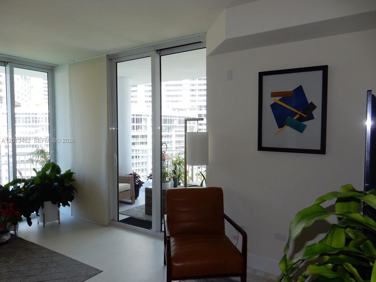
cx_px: 188
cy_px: 141
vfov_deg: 54.9
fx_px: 272
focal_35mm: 25
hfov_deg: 69.4
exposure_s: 1/40
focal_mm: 4.5
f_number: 3.7
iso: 125
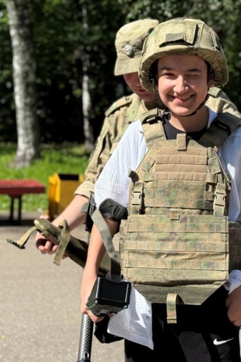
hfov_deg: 20.1
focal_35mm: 67
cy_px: 181
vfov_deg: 30.1
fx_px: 673
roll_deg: +0.5
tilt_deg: -2.0
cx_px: 179
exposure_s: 1/3378
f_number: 1.78
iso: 80
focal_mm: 6.76
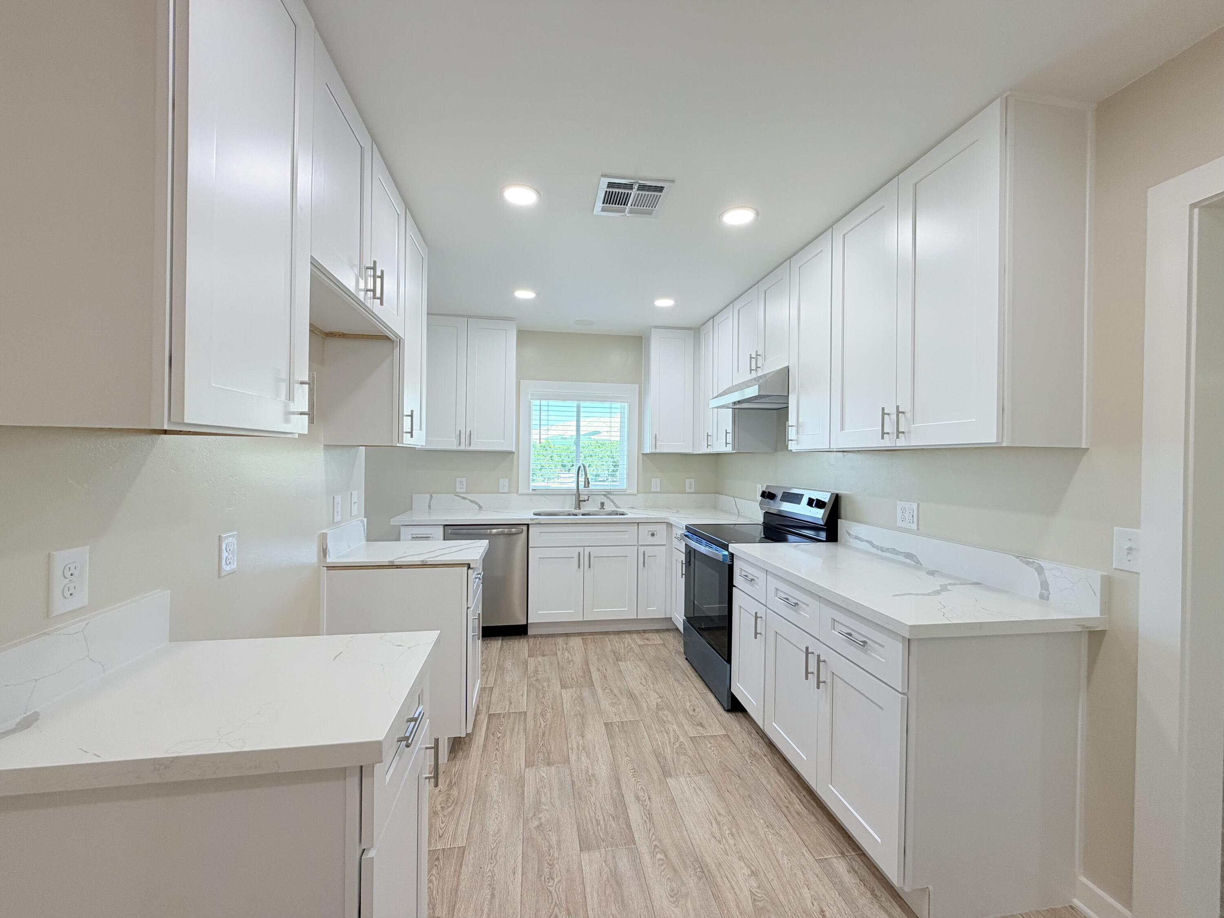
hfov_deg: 102.1
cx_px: 612
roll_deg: -1.1
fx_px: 495
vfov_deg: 85.7
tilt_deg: -0.1
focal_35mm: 14
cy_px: 459
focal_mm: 2.22
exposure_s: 1/120
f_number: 2.2
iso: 100
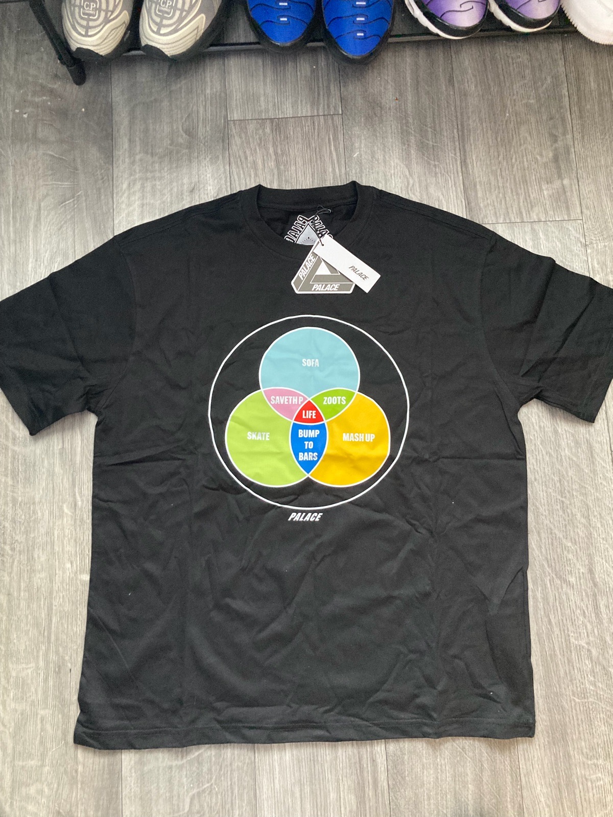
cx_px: 306
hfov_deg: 49.7
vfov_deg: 63.4
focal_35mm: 28
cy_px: 408
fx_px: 661
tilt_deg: -80.8
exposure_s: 1/40
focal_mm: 3.99
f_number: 1.8
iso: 400
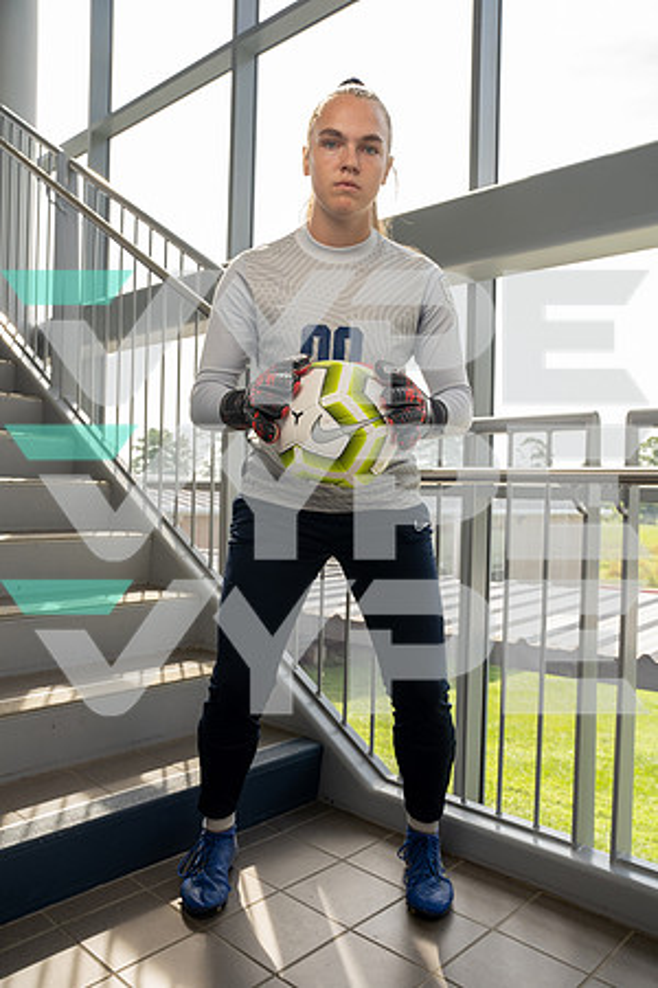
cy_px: 494
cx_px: 329
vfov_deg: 63.7
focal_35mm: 29
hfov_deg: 45.0
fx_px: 795
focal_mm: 29
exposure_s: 1/250
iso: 800
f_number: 7.1
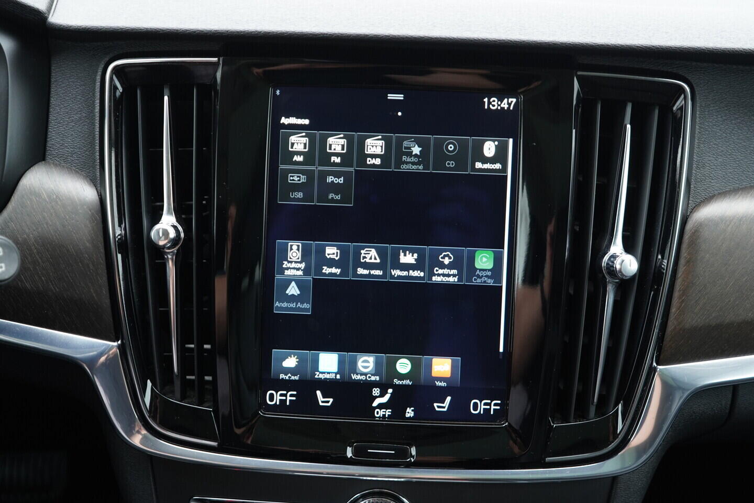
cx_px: 377
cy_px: 252
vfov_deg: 36.9
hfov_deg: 53.1
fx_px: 754
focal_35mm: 36
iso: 400
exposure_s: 1/40
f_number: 2.8
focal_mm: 24
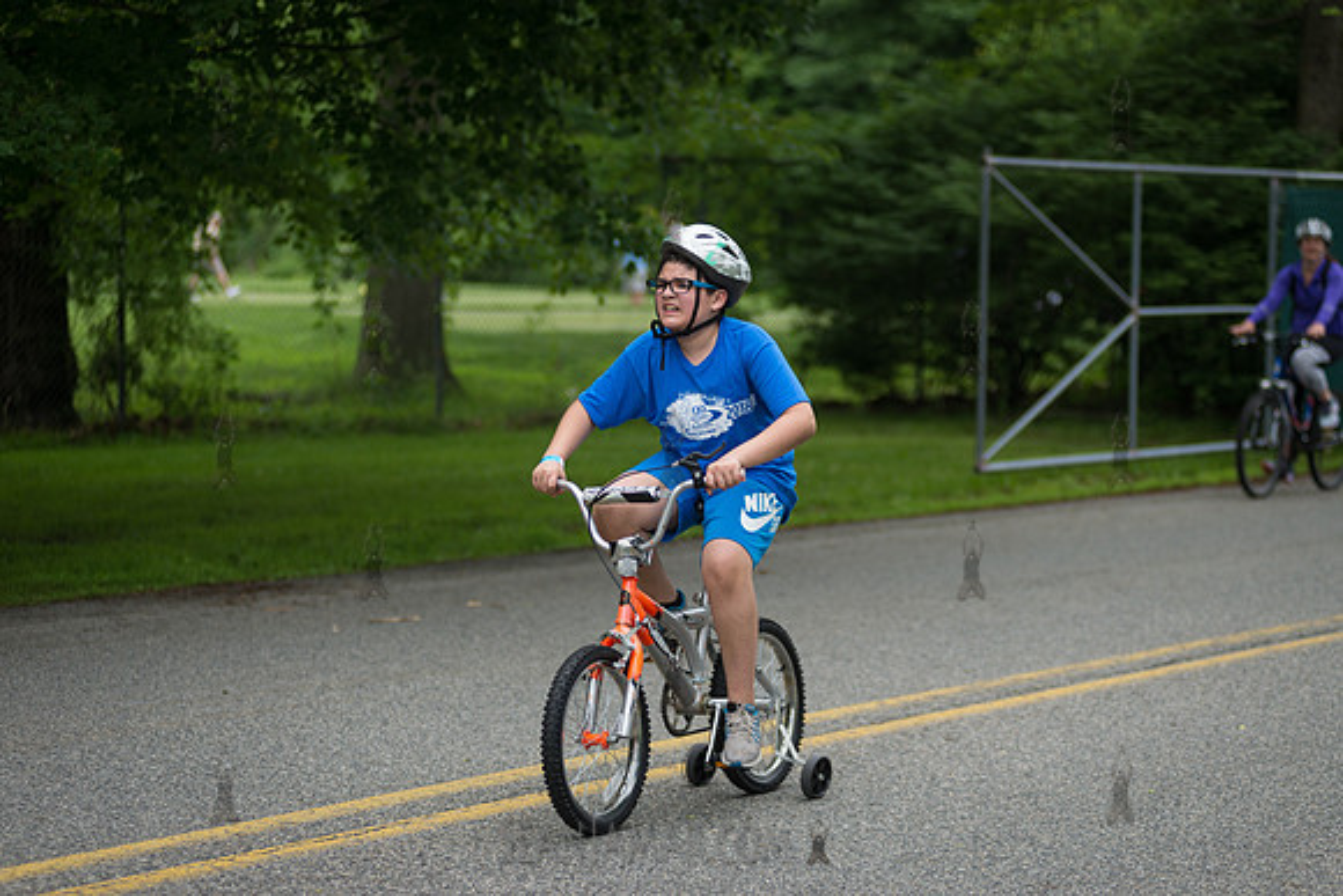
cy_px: 448
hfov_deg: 22.1
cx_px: 672
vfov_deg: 14.9
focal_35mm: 92
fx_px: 3433
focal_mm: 92
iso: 200
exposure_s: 1/800
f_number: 2.8
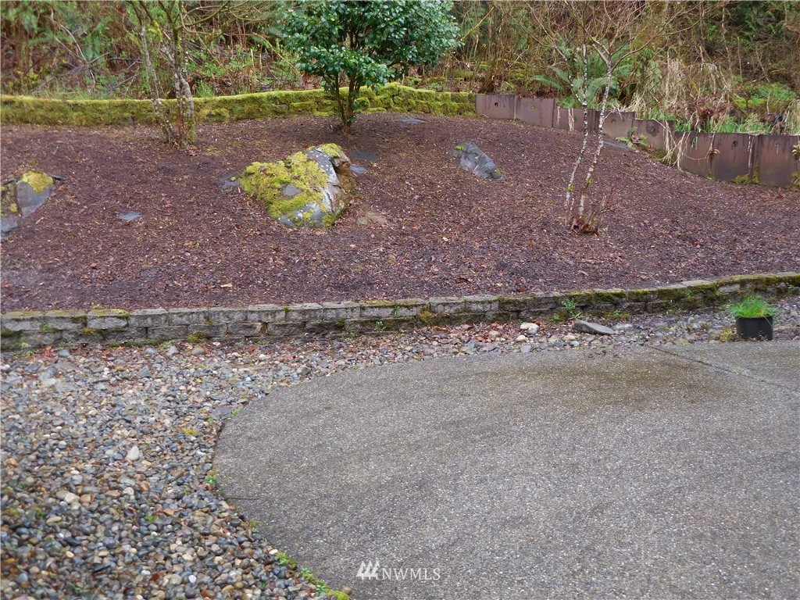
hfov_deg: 47.9
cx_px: 400
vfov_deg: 36.8
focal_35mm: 39
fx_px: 901
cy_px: 300
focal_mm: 7
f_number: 3.9
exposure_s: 1/30
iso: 160
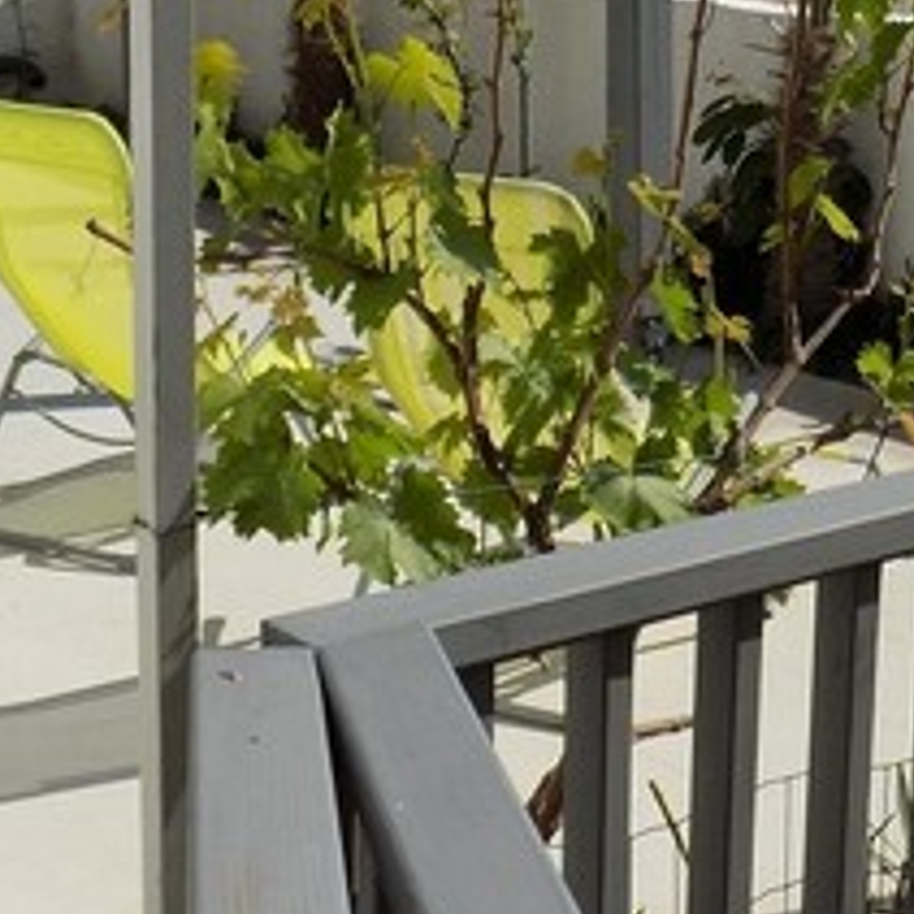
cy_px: 117
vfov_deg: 22.0
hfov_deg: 22.3
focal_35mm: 77
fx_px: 2300
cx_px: 693
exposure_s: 1/160
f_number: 9.9
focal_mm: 4
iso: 80
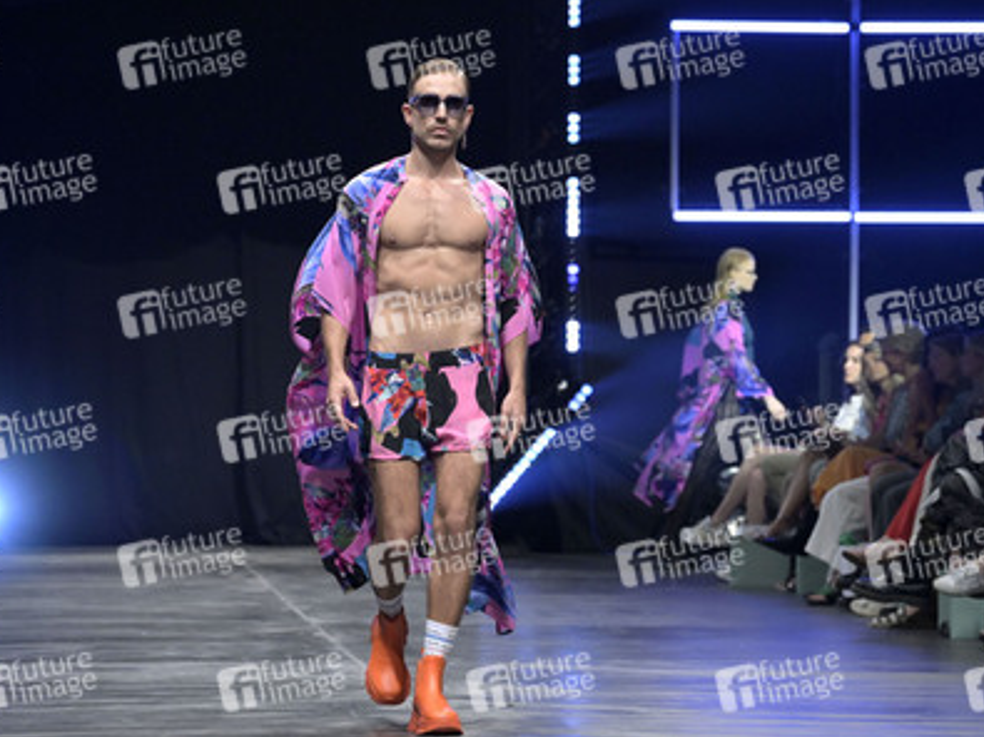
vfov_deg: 10.0
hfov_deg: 13.3
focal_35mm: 148
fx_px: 4206
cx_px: 465
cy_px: 371
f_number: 5.6
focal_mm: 135
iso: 8000
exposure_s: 1/640
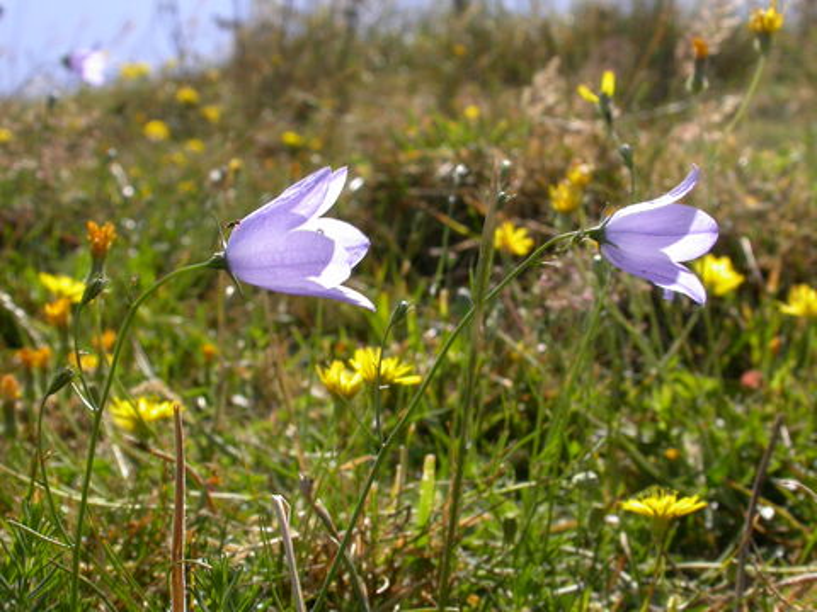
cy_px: 306
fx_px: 1841
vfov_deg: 18.9
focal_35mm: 78
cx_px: 408
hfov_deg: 25.0
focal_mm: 16.2
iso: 100
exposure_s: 1/216
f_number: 8.9
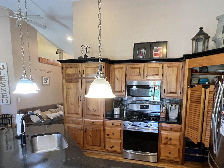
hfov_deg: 73.8
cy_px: 109
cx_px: 122
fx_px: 149
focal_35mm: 23
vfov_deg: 57.9
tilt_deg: -8.3
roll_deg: -0.3
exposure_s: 1/60
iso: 400
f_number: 1.8
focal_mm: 1.57
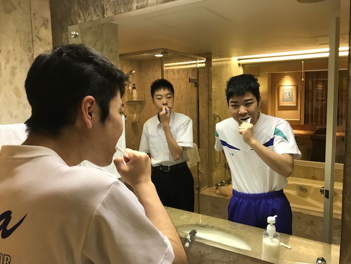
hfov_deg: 63.4
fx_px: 284
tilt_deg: -6.4
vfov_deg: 49.7
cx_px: 176
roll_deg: +1.5
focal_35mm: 28
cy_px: 132
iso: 40
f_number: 1.8
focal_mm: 3.99
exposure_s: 1/17
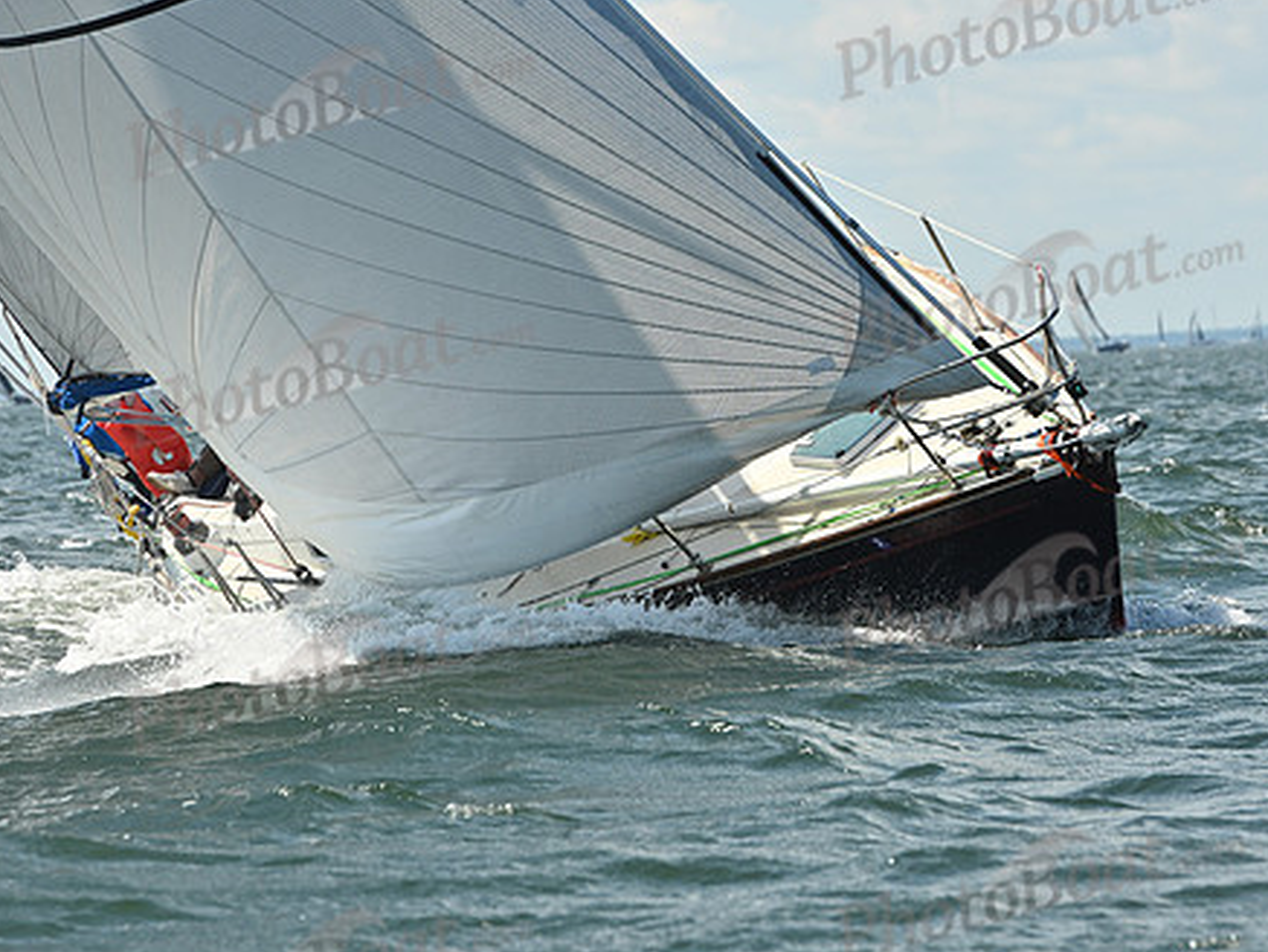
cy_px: 483
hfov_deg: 8.4
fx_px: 8647
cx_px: 688
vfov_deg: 6.3
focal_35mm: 236
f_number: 8
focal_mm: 185
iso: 250
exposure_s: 1/1250
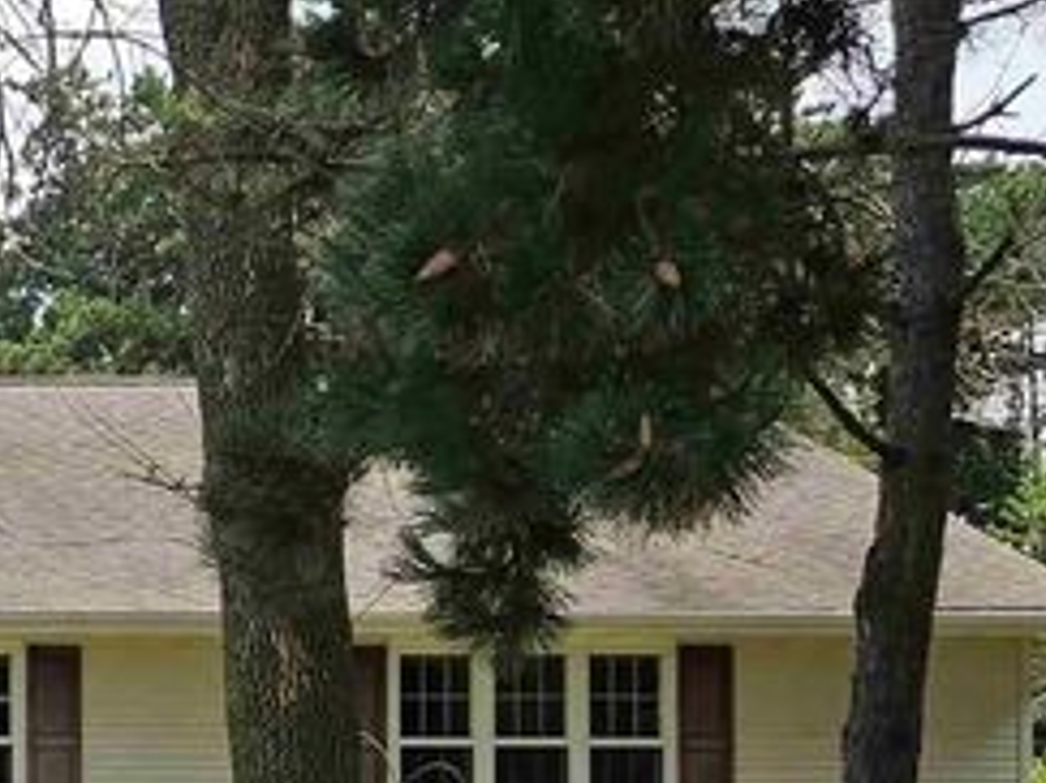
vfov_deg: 14.9
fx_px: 2930
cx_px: -736
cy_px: 822
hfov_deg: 17.2
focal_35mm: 97
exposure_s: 1/1269
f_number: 1.8
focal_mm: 5.4
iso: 25
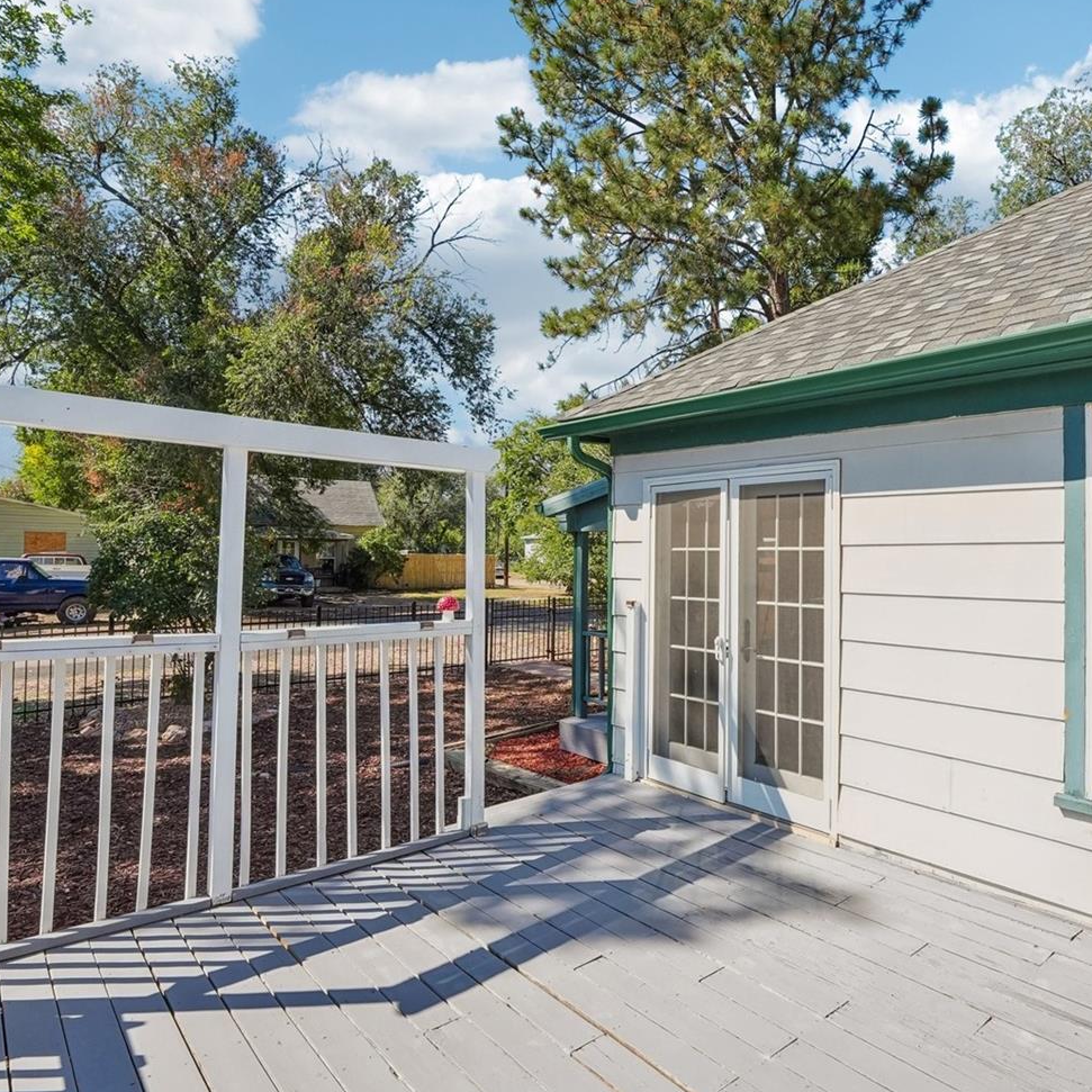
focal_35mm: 21
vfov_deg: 72.1
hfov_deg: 70.8
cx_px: 691
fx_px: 749
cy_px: 549
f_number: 8
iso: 800
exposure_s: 1/500
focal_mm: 10
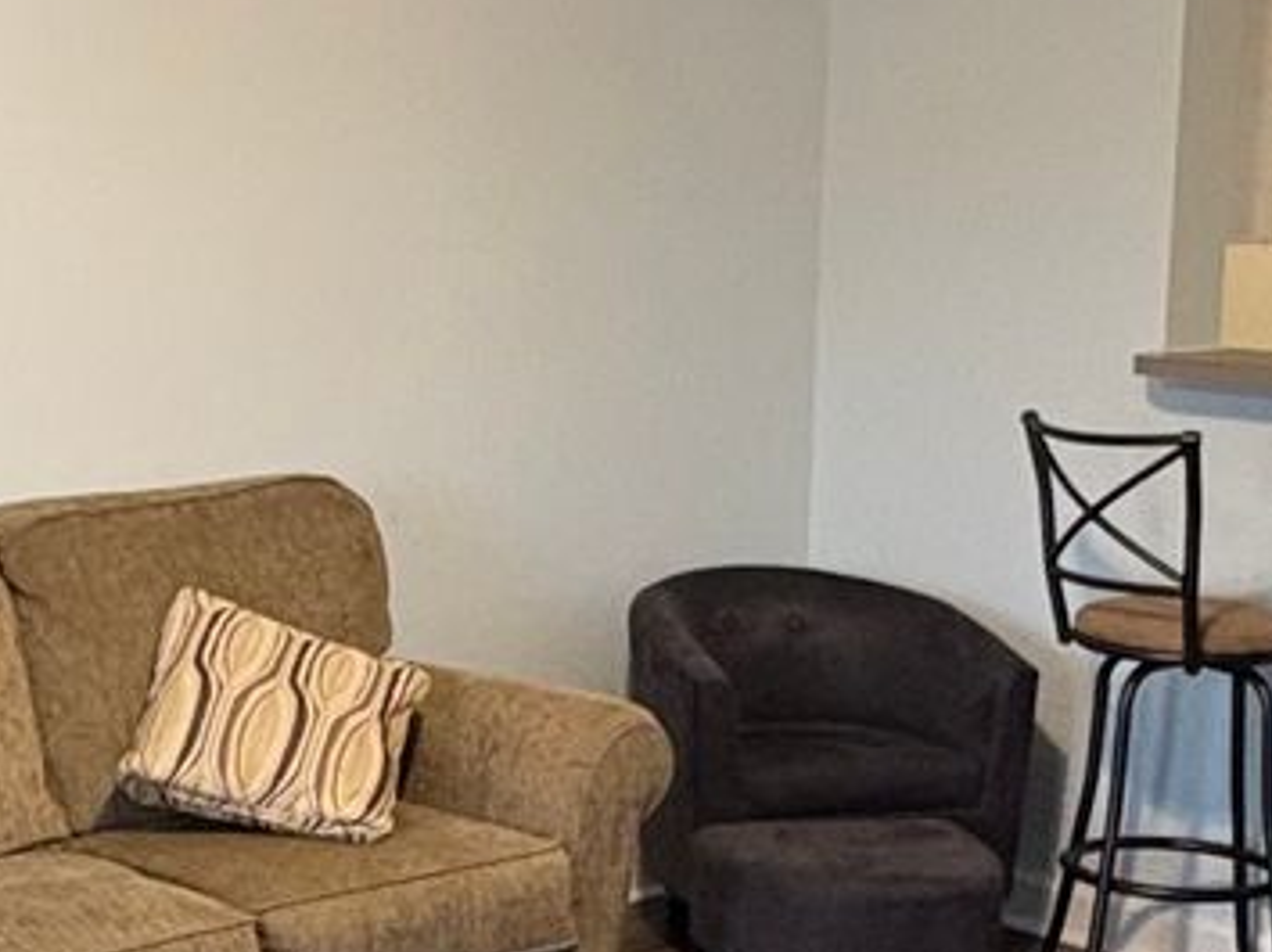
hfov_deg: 25.5
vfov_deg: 19.3
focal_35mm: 76
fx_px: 2791
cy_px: 575
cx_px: 377
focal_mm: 2.22
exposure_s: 1/60
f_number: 2.2
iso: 500
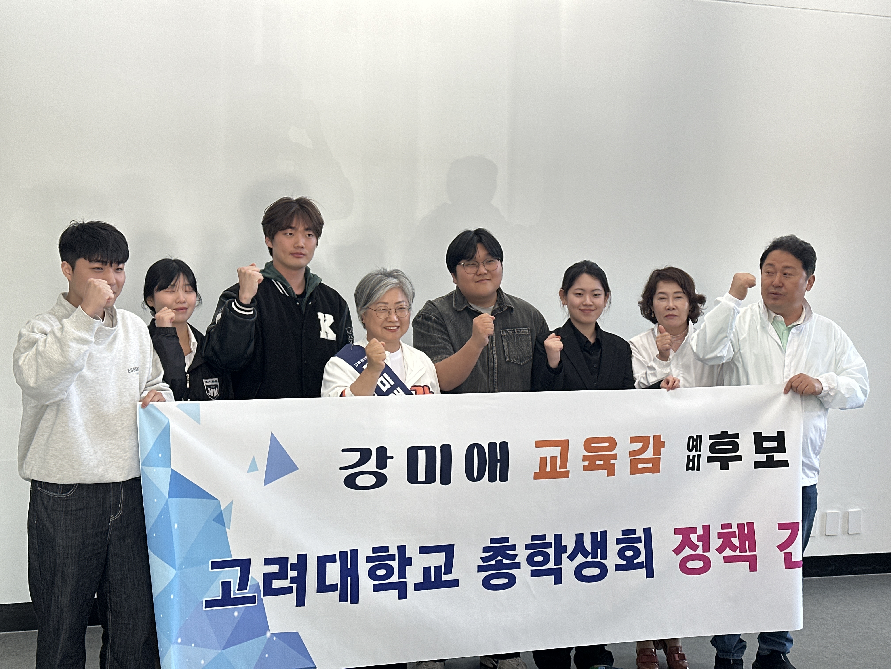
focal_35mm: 48
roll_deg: -0.6
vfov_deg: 30.3
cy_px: 334
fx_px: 1235
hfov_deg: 39.7
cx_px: 446
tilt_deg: -1.2
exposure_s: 1/120
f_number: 1.78
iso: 80
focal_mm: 6.86
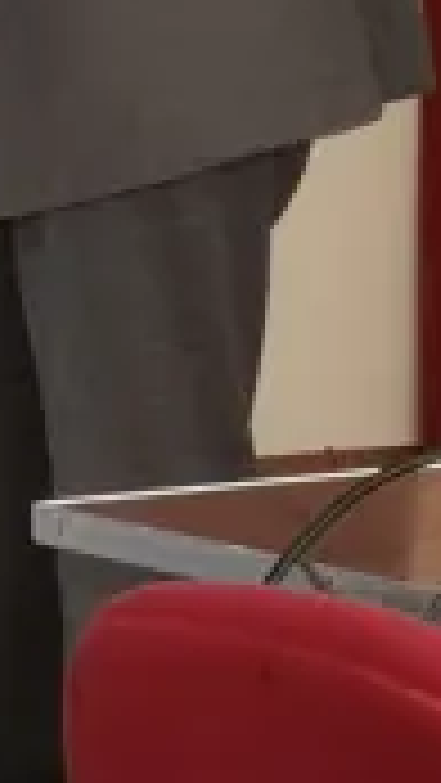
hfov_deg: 3.6
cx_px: 61
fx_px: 6937
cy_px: -493
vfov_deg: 6.4
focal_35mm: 334
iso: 64
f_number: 1.8
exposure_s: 1/100
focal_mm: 4.75
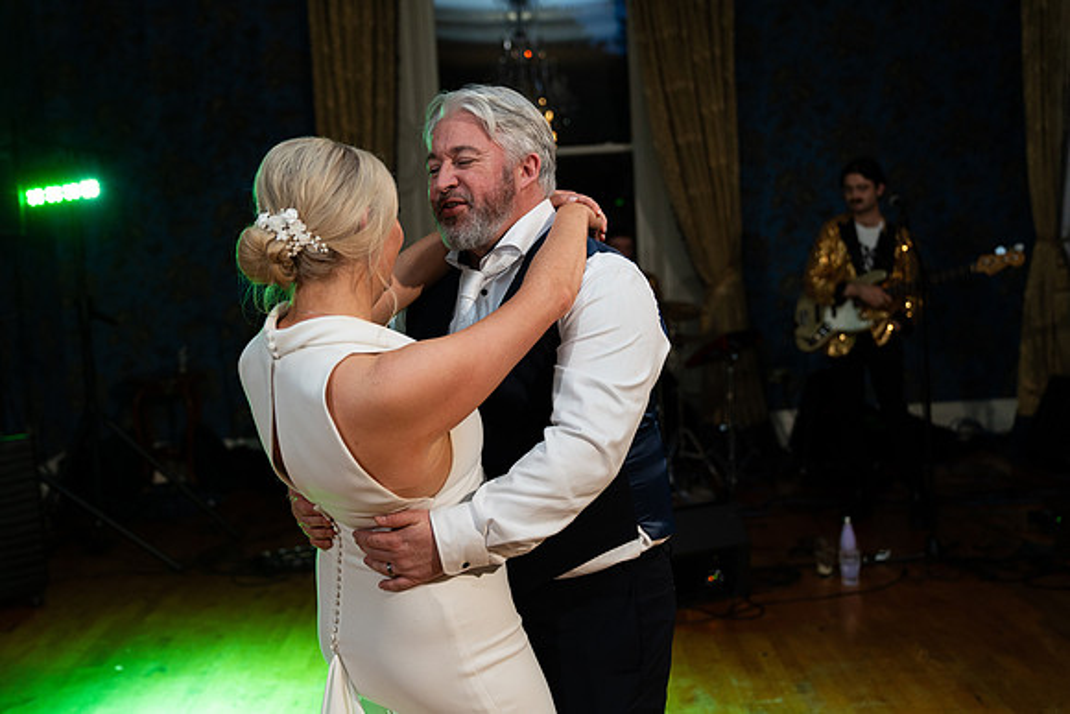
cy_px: 357
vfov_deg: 30.5
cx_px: 535
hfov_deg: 44.5
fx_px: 1308
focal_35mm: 44
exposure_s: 1/160
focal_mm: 44
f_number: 2.8
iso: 1250
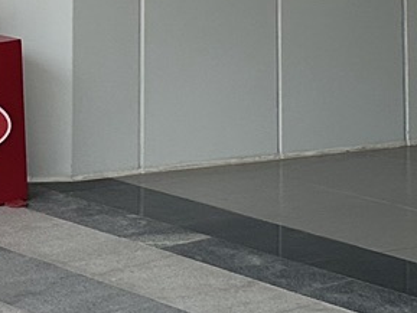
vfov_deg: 8.4
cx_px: 82
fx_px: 2001
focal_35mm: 166
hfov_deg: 11.9
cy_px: -339
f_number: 1.78
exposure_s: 1/3356
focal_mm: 6.86
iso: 80
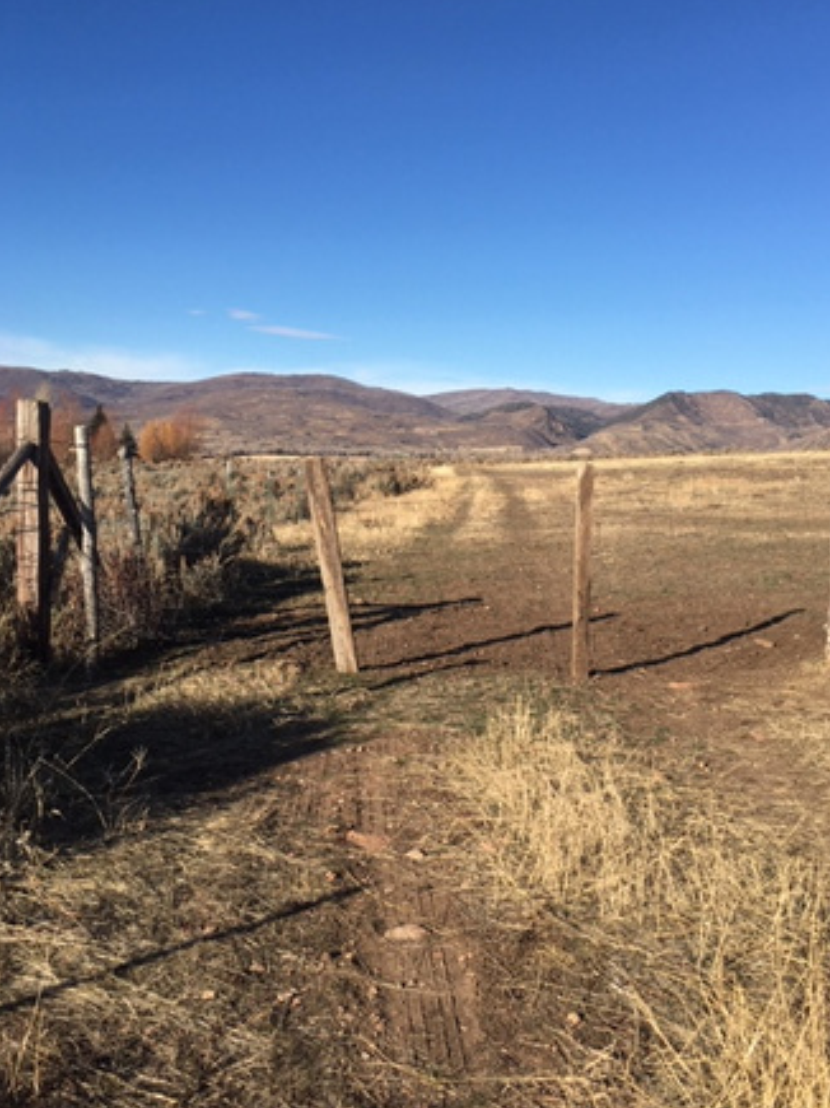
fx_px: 1024
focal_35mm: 32
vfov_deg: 56.8
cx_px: 433
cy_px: 535
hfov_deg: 44.1
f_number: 2.2
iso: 25
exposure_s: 1/1637
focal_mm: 4.15
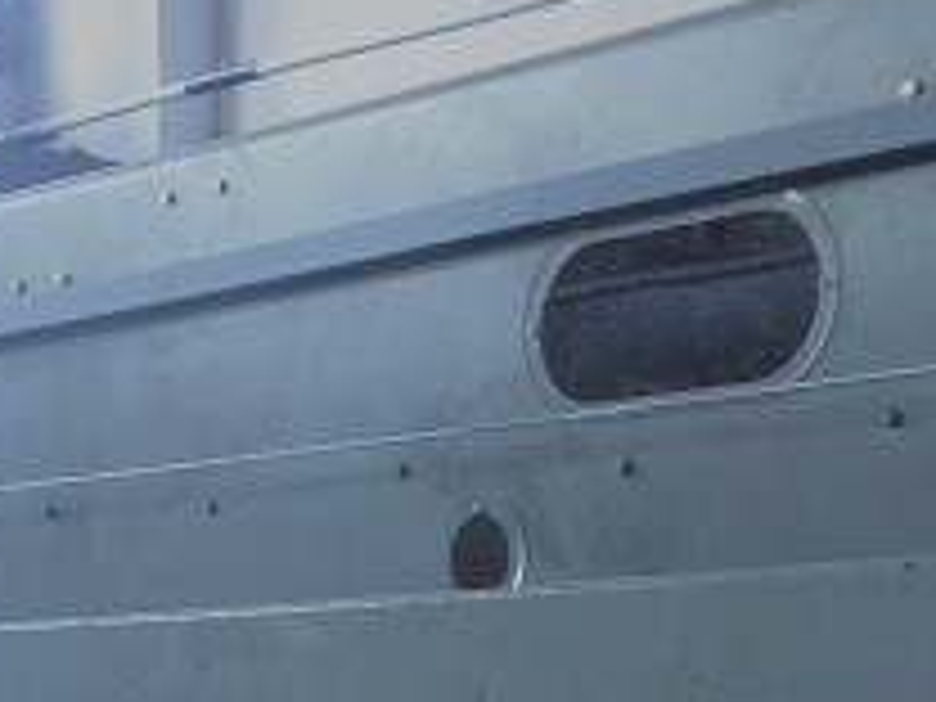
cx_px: 140
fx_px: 3191
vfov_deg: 12.0
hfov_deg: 16.5
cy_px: 1060
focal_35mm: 118
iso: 50
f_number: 2.4
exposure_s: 1/30
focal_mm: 4.28
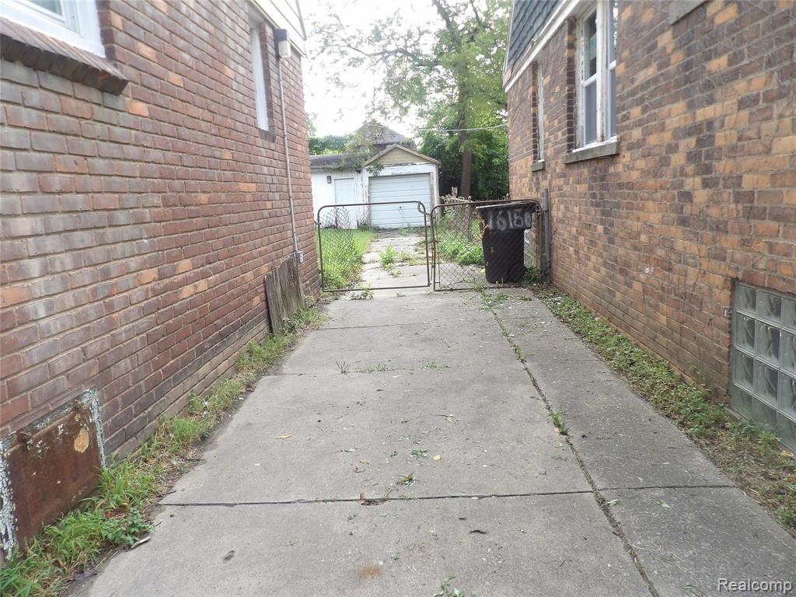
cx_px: 398
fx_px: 552
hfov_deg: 71.6
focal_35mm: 24
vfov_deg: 56.8
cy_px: 298
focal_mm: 4.3
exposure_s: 1/129
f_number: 3.2
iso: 100
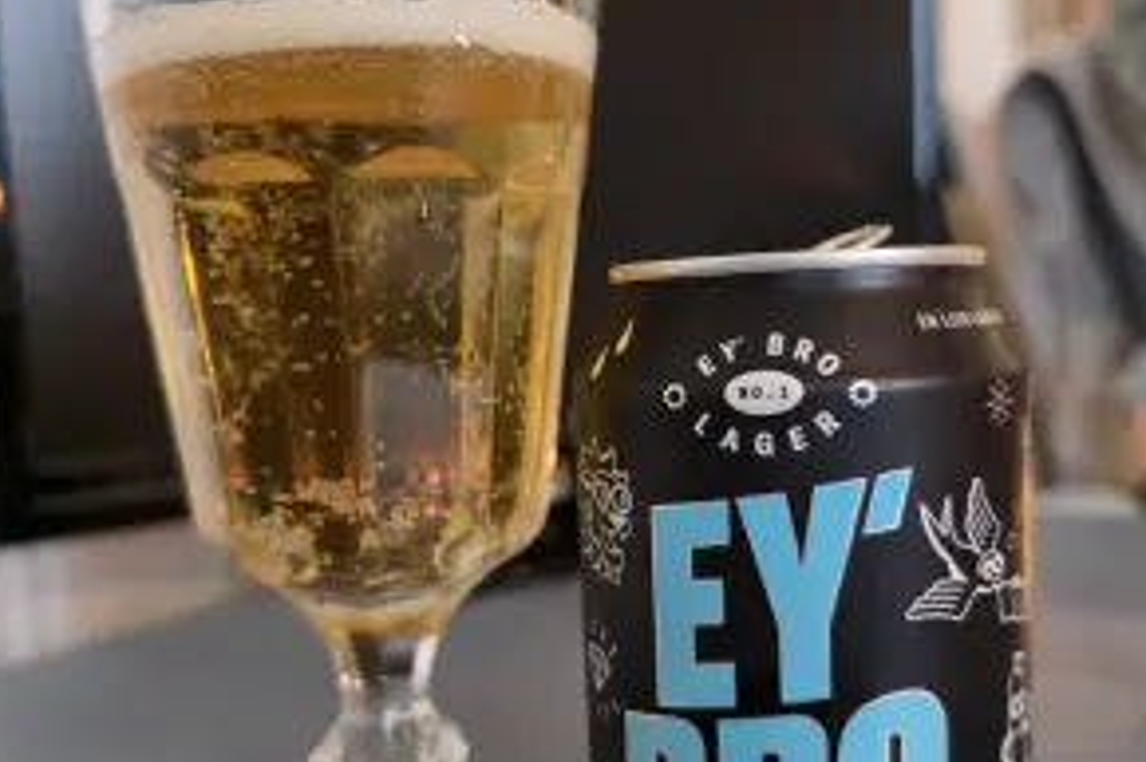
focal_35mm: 33
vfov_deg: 39.9
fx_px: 1050
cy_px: 430
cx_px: 569
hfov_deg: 57.2
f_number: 1.4
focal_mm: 6.5
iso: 1000
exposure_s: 1/50
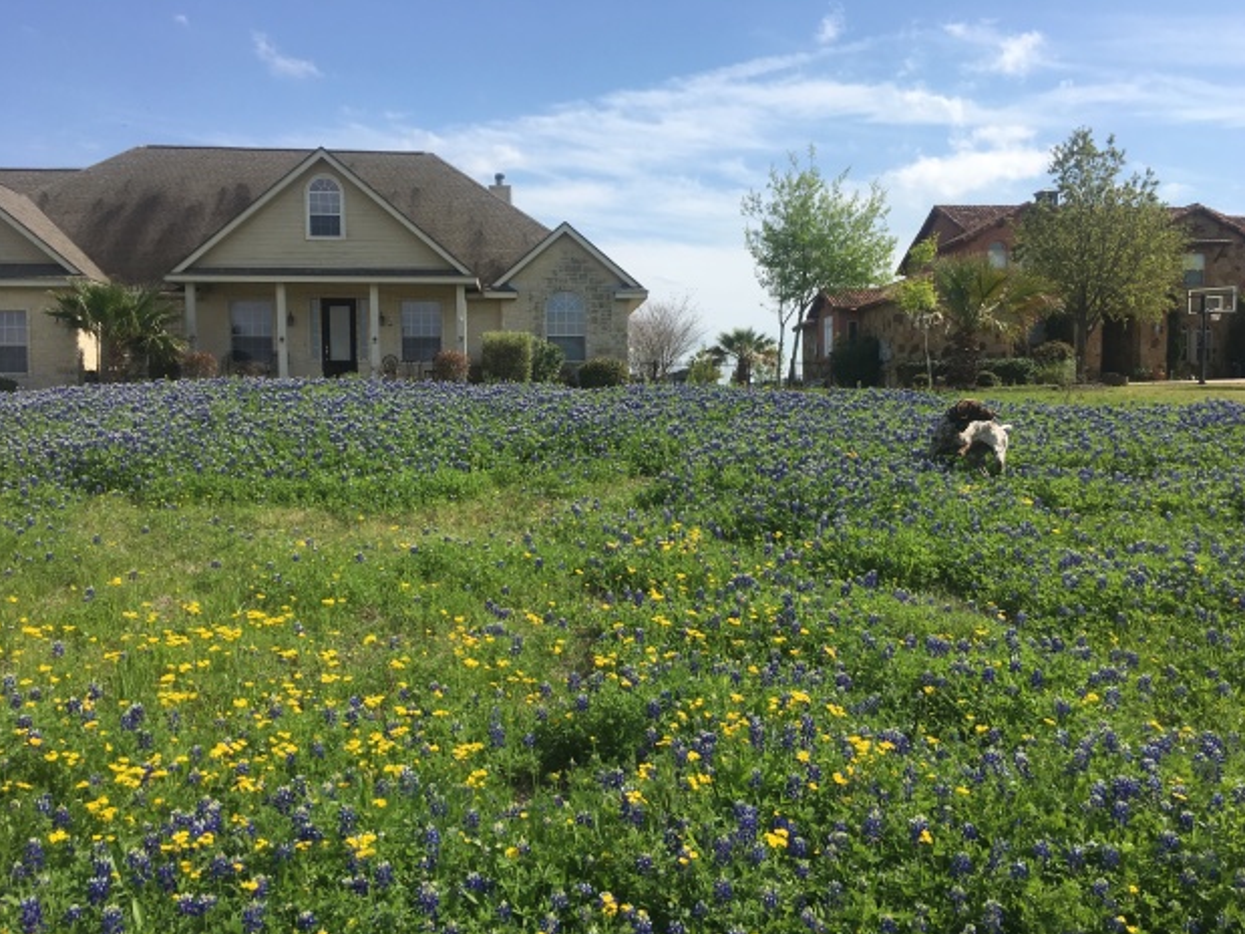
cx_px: 636
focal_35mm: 30
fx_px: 1079
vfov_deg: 46.8
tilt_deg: -2.8
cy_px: 469
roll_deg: +0.7
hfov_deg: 60.0
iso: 25
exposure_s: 1/2024
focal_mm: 4.15
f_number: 2.2
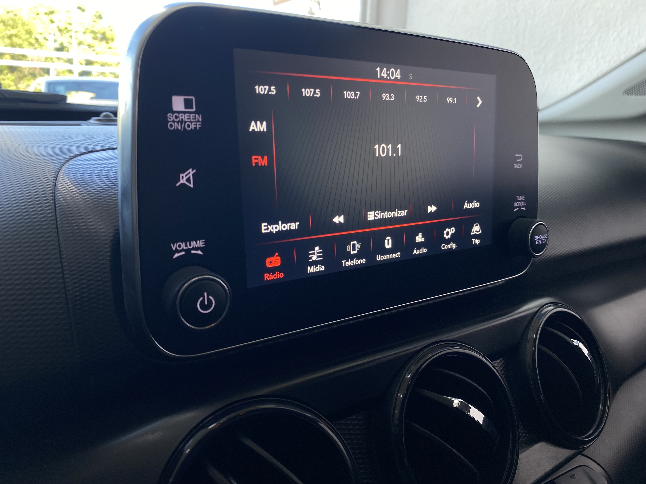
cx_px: 323
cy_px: 242
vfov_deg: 53.1
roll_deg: -1.8
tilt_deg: -14.4
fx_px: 485
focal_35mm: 26
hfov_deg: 67.3
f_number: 1.8
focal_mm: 4.25
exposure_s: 1/61
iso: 64
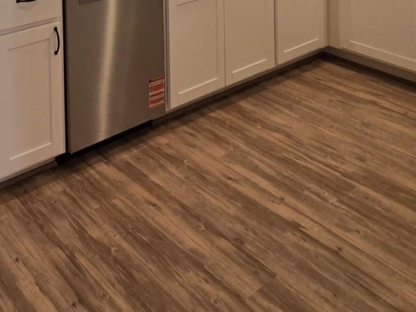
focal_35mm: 40
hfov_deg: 41.8
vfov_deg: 26.1
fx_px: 481
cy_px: -159
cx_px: 17
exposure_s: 1/120
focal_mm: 2.2
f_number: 1.9
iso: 125
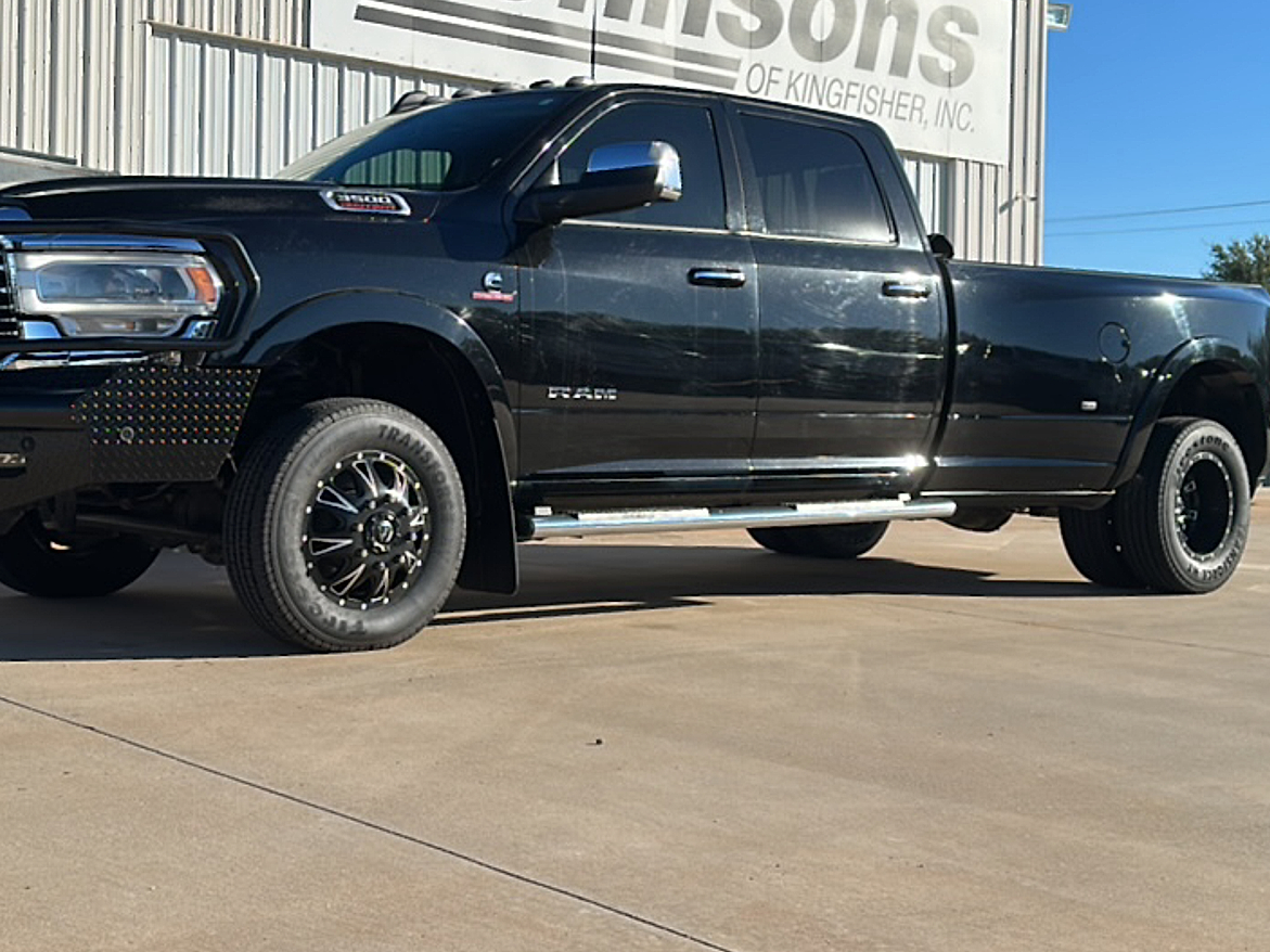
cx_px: 538
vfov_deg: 35.0
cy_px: 394
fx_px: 1504
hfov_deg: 45.6
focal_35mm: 41
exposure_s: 1/5051
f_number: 1.78
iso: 80
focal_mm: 6.86
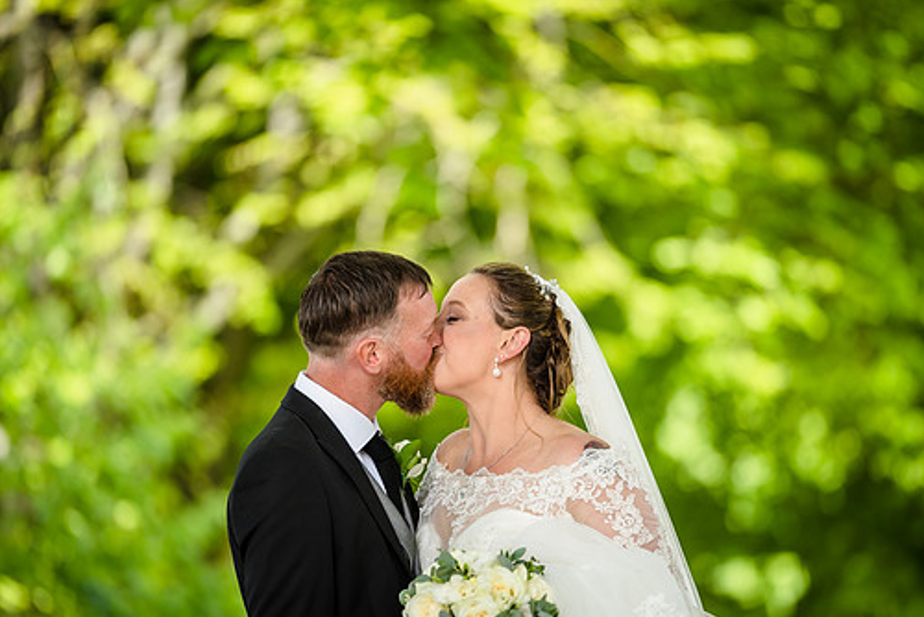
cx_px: 488
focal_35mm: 232
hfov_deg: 8.9
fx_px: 5958
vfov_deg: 5.9
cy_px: 354
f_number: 2.8
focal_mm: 200
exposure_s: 1/200
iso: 100
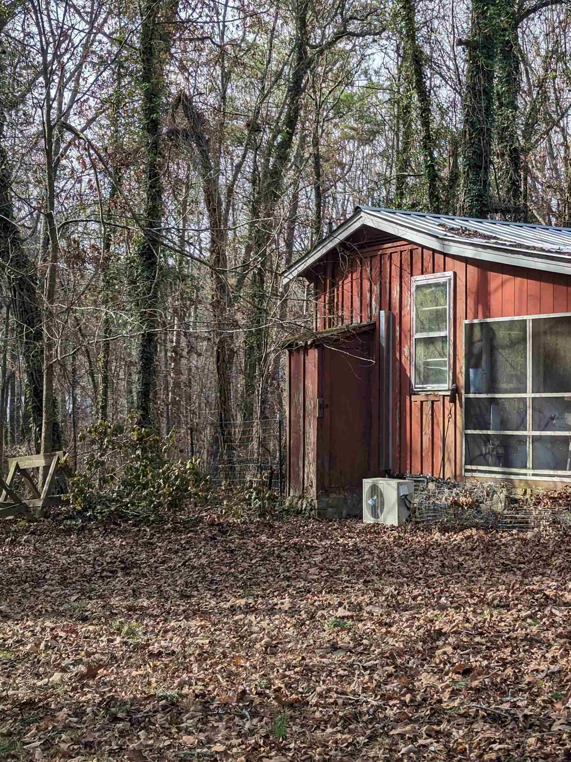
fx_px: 1407
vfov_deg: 30.3
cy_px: 381
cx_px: 477
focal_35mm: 64
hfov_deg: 22.5
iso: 45
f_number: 1.85
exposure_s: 1/926
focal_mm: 6.81
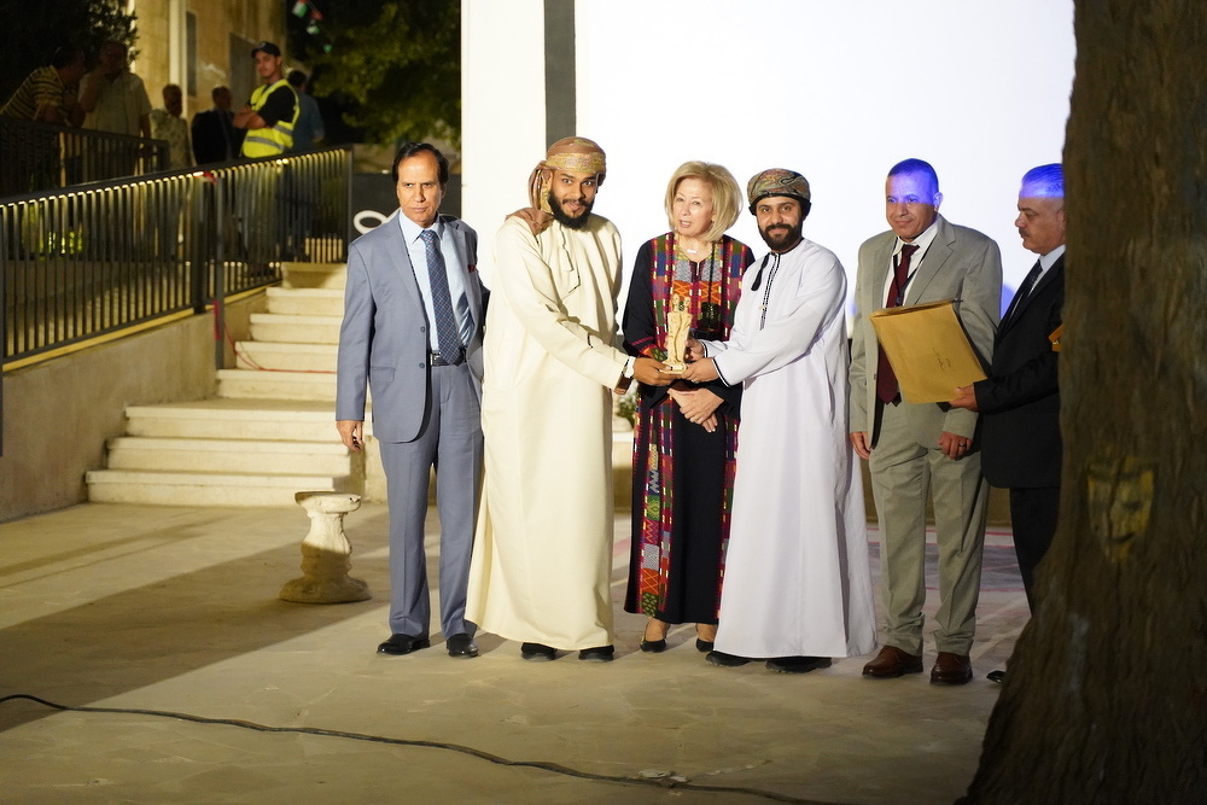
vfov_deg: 18.2
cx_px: 604
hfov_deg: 27.0
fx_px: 2515
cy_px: 402
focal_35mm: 75
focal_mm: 75
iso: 10000
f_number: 2.8
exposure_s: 1/250
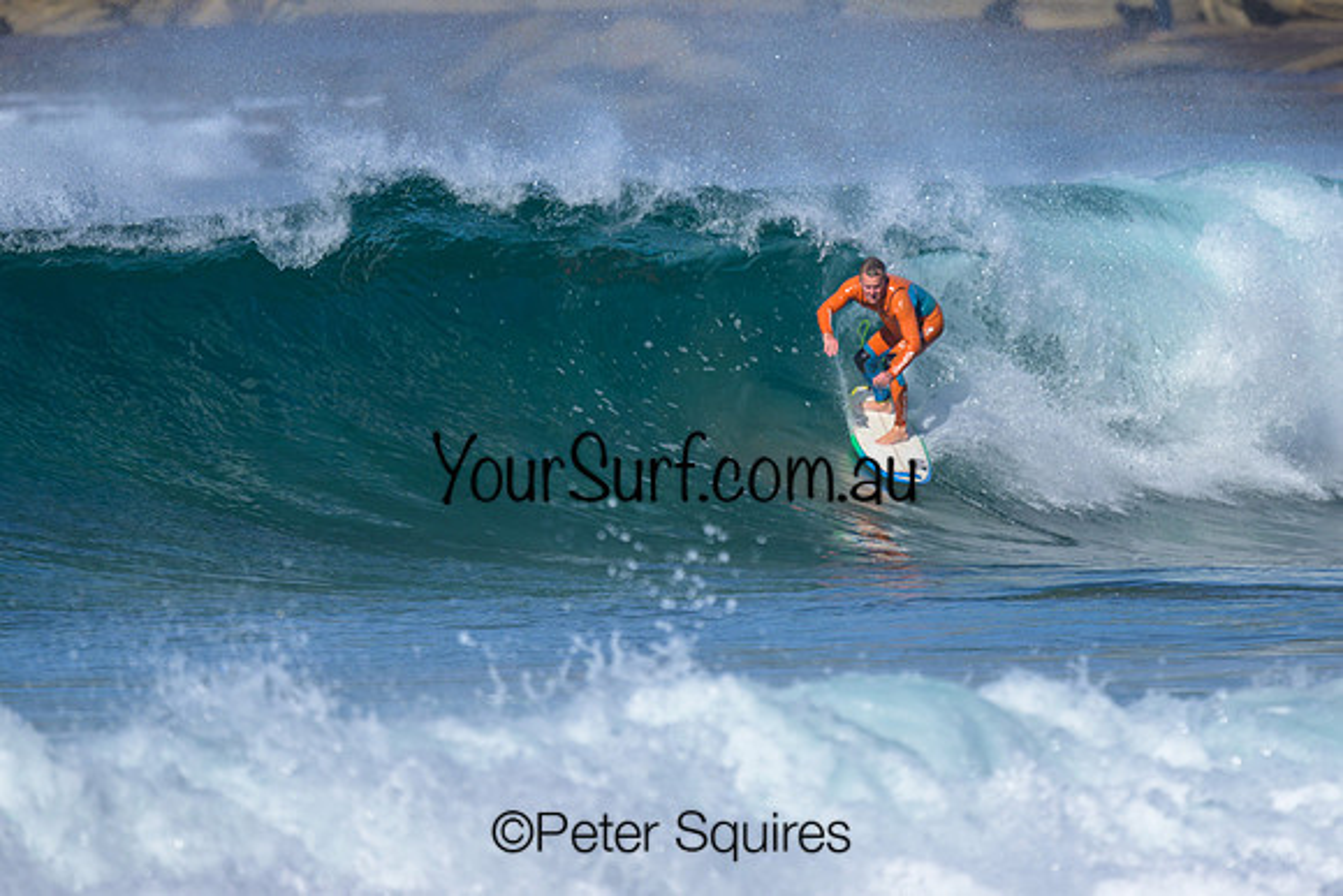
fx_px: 41042
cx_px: 780
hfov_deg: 1.9
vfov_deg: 1.3
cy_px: 371
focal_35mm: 1100
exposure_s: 1/2000
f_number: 6.3
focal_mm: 800
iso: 250
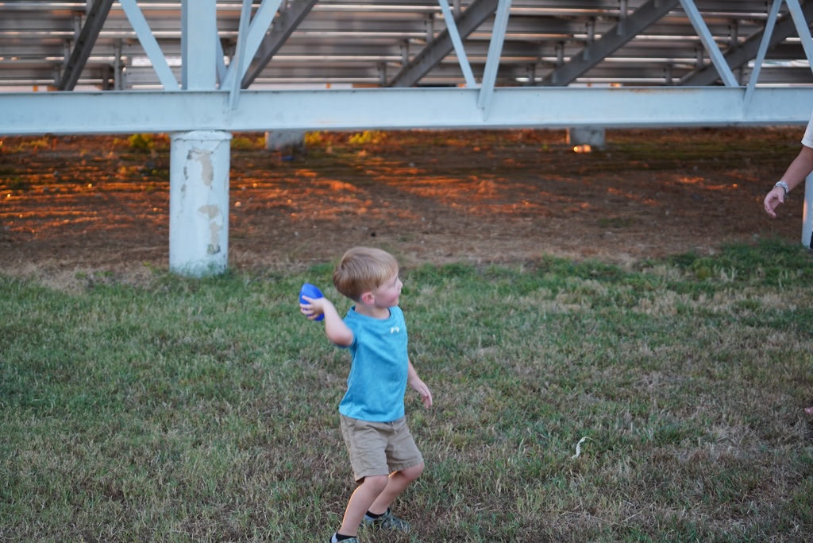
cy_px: 272
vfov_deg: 19.5
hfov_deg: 28.8
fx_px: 1581
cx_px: 406
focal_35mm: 70
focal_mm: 70
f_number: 4
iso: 800
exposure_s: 1/160
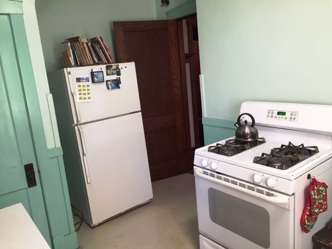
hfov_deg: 61.7
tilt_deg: -11.1
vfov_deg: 48.2
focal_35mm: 29
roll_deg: +4.9
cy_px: 124
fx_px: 278
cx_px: 166
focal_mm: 4.15
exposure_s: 1/30
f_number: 2.2
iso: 80
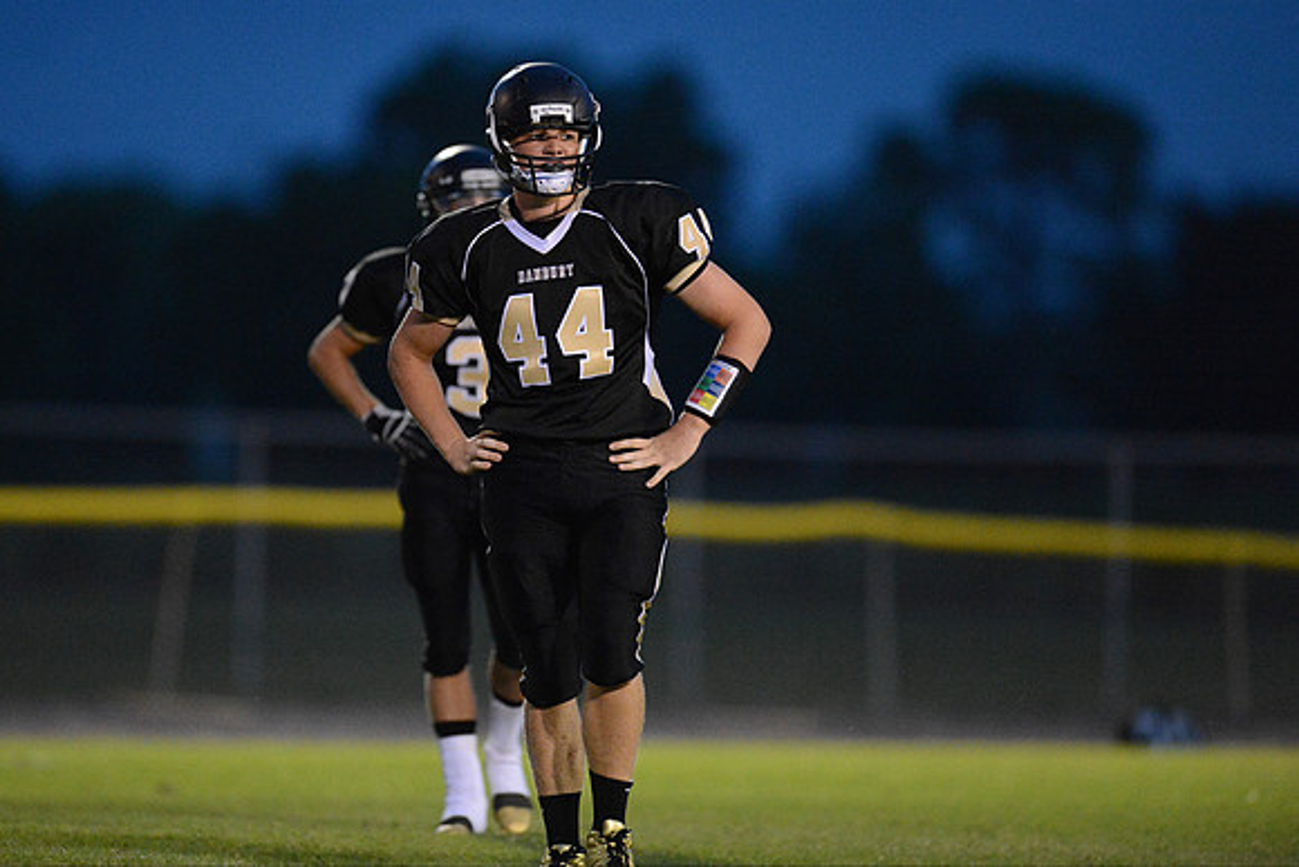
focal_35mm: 400
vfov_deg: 3.4
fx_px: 14436
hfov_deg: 5.2
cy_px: 434
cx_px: 650
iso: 12800
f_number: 2.8
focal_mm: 400
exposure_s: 1/800
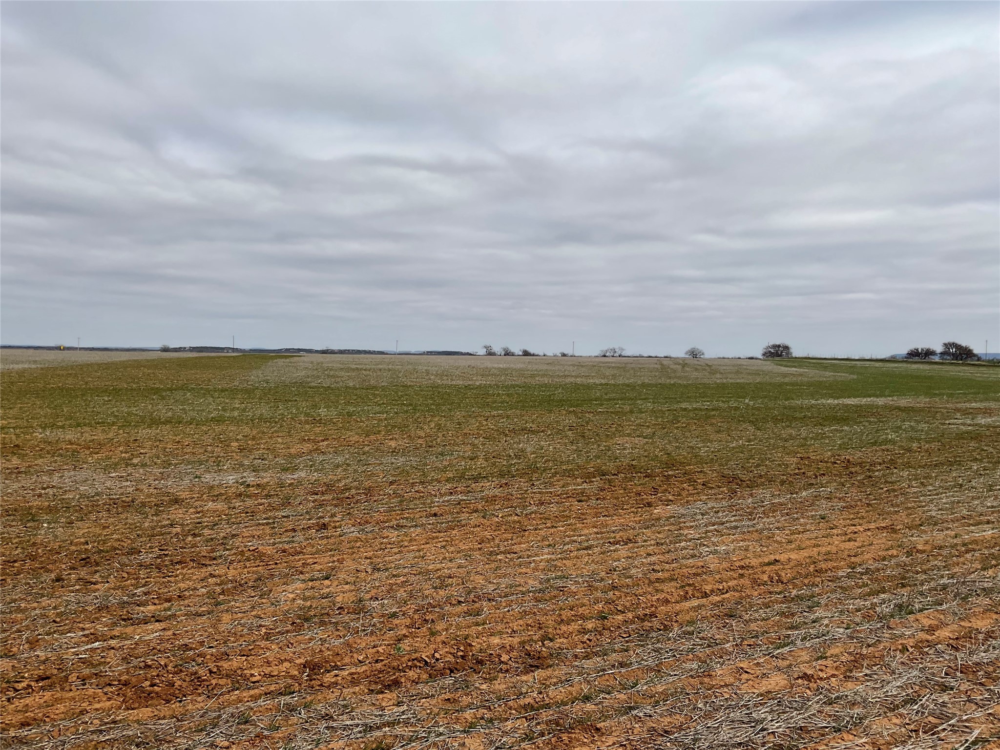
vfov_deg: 48.2
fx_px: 838
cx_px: 500
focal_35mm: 29
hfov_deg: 61.7
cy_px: 375
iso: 25
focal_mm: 3
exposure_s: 1/3322
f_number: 1.8
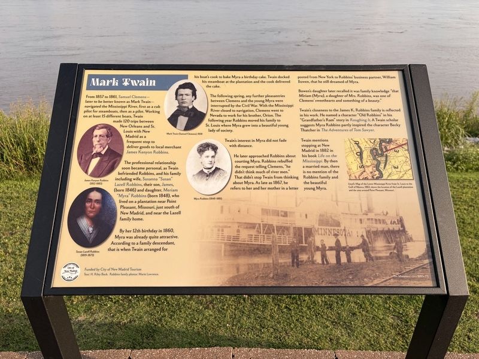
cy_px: 180
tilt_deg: -27.3
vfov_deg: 53.1
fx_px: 360
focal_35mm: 26
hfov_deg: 67.3
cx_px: 240
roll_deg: +0.5
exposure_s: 1/1706
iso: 50
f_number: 1.6
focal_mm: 5.96
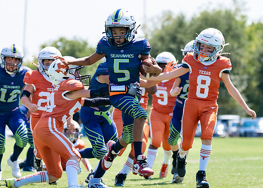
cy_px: 100
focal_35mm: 247
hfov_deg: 8.2
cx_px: 141
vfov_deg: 5.8
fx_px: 1844
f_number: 2.8
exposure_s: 1/1250
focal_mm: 108
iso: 100
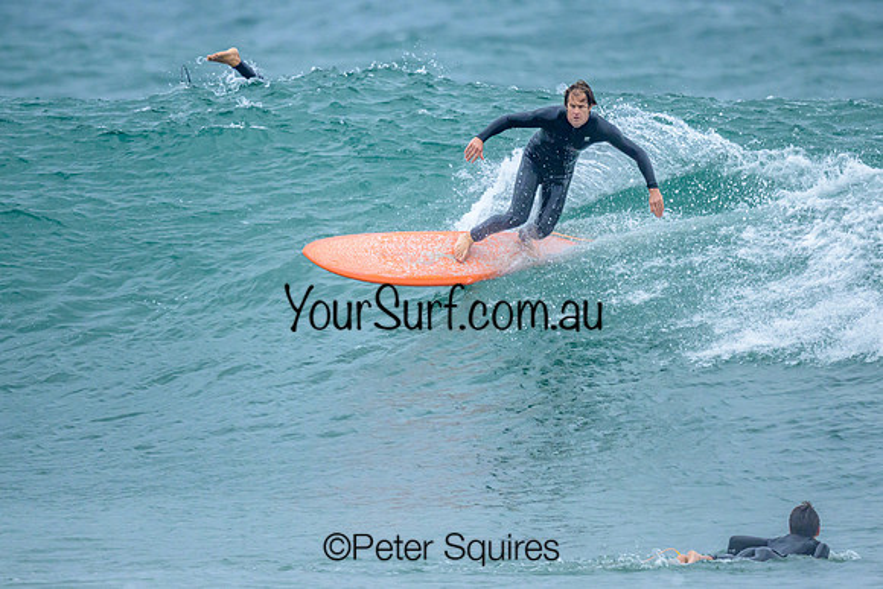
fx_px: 26936
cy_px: 237
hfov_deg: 1.9
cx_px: 476
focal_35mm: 1098
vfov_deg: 1.3
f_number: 6.3
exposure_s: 1/2000
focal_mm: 800
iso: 1100
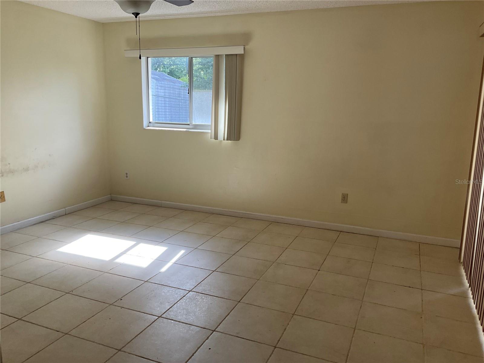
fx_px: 405
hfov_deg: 61.7
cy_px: 182
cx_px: 242
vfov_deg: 48.2
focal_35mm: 29
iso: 32
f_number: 1.8
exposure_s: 1/120
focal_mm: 3
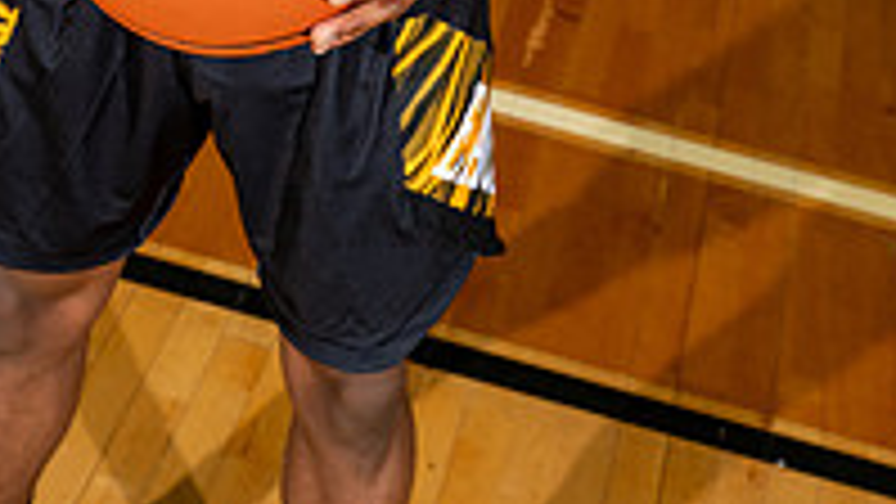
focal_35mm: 83
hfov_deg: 25.5
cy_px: -504
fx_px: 1972
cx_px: 590
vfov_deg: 12.7
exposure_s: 1/250
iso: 640
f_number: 5.6
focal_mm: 35
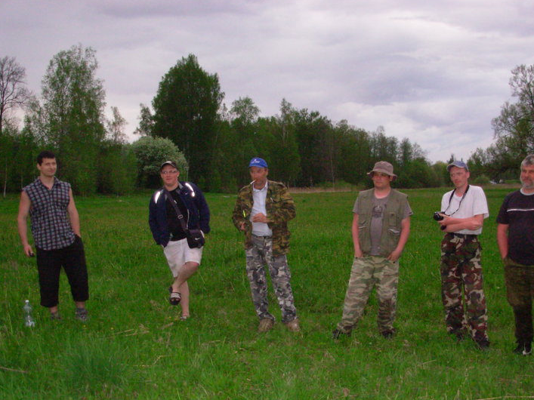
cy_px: 223
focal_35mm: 43
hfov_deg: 43.8
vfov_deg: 33.6
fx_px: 663
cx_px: 296
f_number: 2.9
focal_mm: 6.3
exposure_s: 1/128
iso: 200
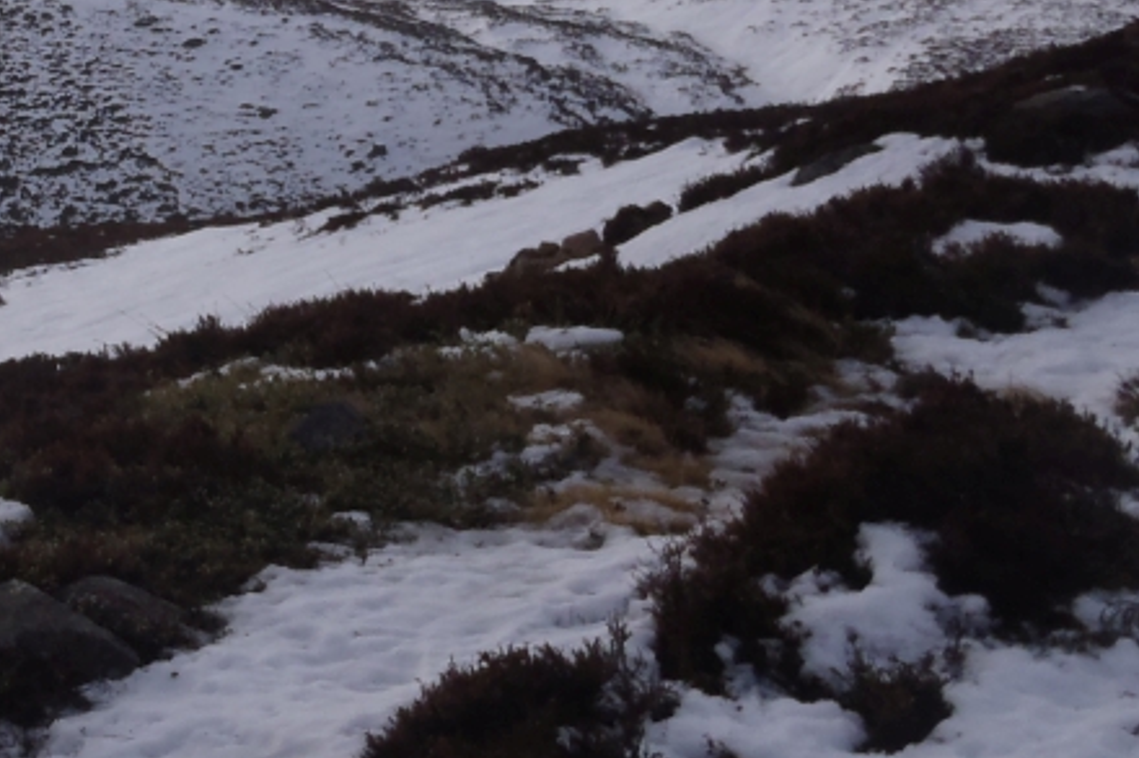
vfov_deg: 19.0
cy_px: 155
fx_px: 2245
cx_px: 52
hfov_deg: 27.2
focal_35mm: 71
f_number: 5.6
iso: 80
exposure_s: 1/500
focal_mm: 5
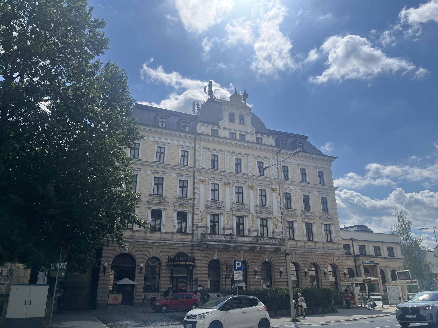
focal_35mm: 26
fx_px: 329
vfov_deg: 53.1
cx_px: 219
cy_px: 164
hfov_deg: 67.3
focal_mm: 5.1
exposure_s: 1/6897
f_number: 1.6
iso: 50
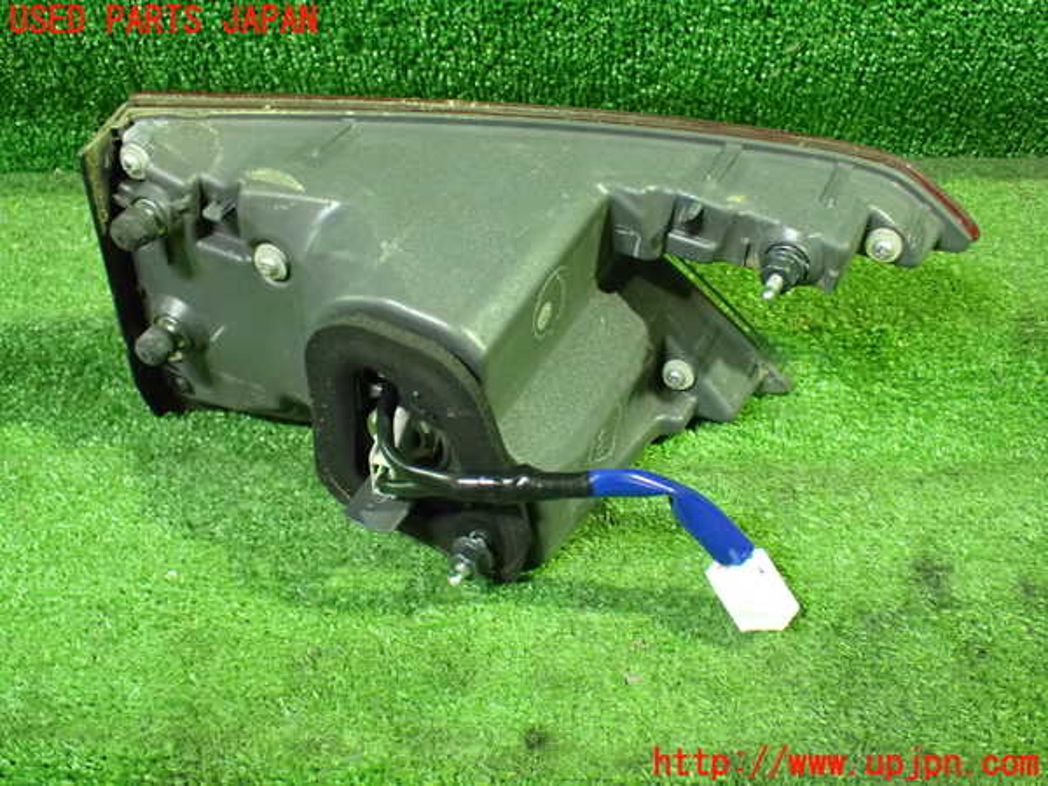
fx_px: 1090
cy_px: 393
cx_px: 524
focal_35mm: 36
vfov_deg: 39.7
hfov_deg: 51.4
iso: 1600
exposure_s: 1/40
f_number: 2.5
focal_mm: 6.37
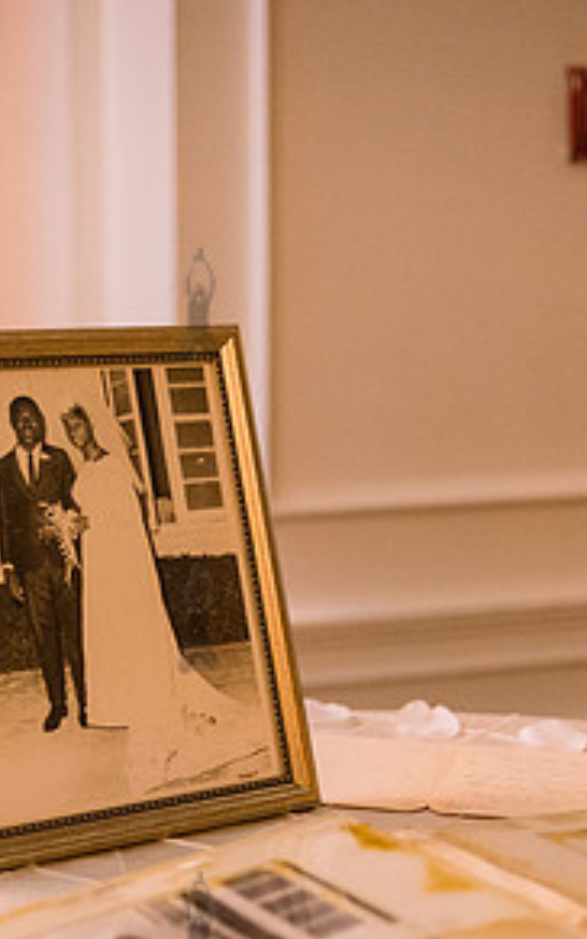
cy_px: 615
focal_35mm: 71
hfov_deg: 18.3
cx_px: 197
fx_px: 1816
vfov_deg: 28.8
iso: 4000
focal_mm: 35
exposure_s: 1/160
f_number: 2
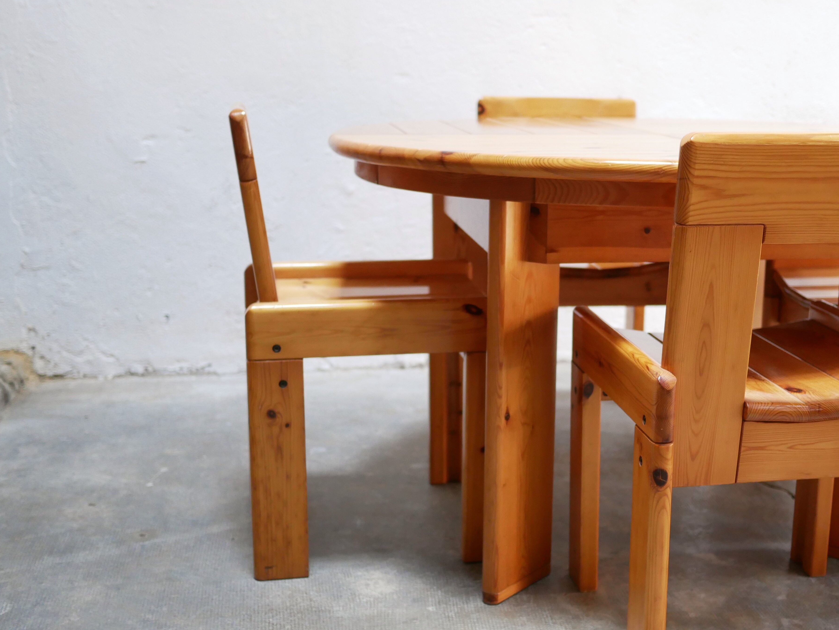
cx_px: 510
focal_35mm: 51
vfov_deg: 28.6
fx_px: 1237
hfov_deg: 37.3
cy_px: 336
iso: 1000
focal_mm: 20
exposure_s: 1/60
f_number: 1.7
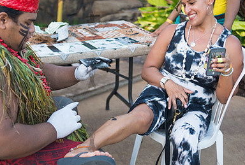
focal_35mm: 60
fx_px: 410
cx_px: 117
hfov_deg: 33.3
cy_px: 92
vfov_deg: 22.8
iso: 800
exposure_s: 1/400
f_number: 2.5
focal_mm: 35
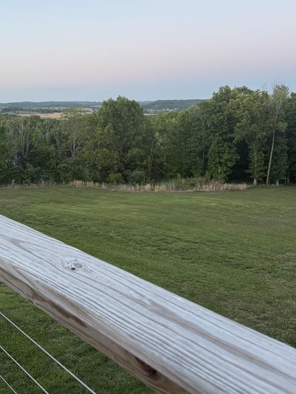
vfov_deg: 56.4
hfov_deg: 43.8
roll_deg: +0.2
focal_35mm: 32
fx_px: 365
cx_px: 112
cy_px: 157
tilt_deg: -8.9
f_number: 1.78
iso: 160
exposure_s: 1/121
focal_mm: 6.76
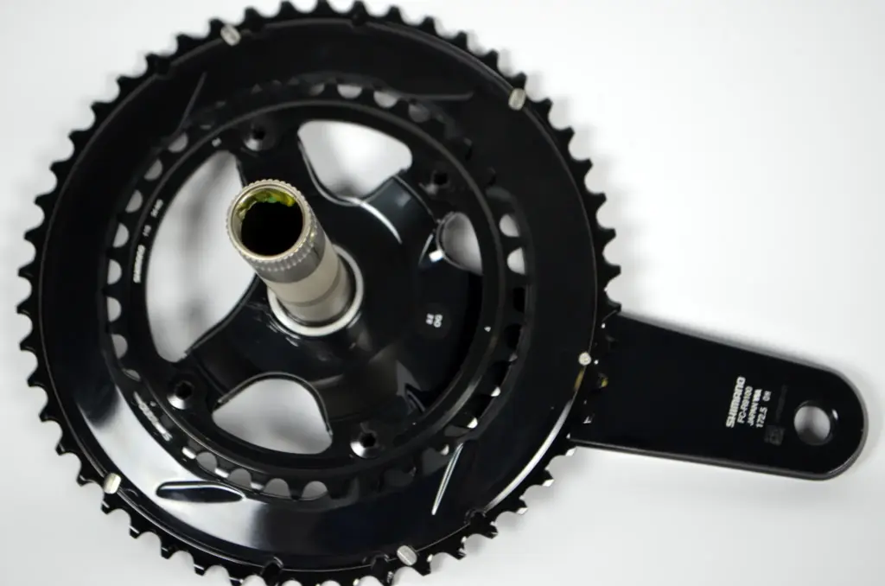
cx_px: 442
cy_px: 293
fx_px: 1840
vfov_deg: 18.1
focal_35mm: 75
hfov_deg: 27.0
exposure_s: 1/40
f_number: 5.6
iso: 800
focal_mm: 50
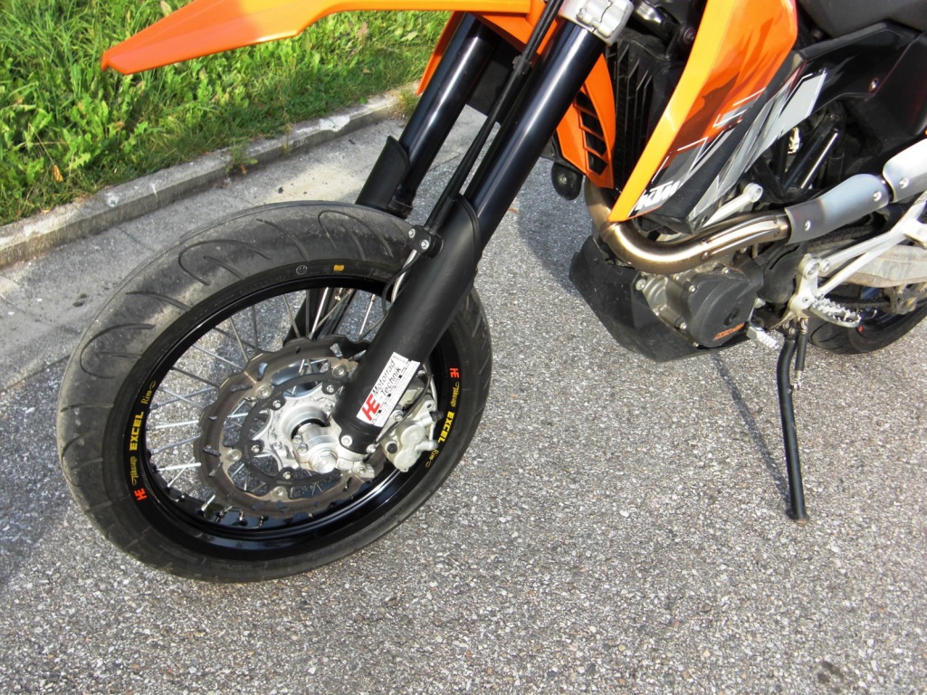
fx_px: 884
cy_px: 348
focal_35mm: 33
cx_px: 464
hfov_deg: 55.4
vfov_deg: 42.9
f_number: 2.7
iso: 50
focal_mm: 5.8
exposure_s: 1/250
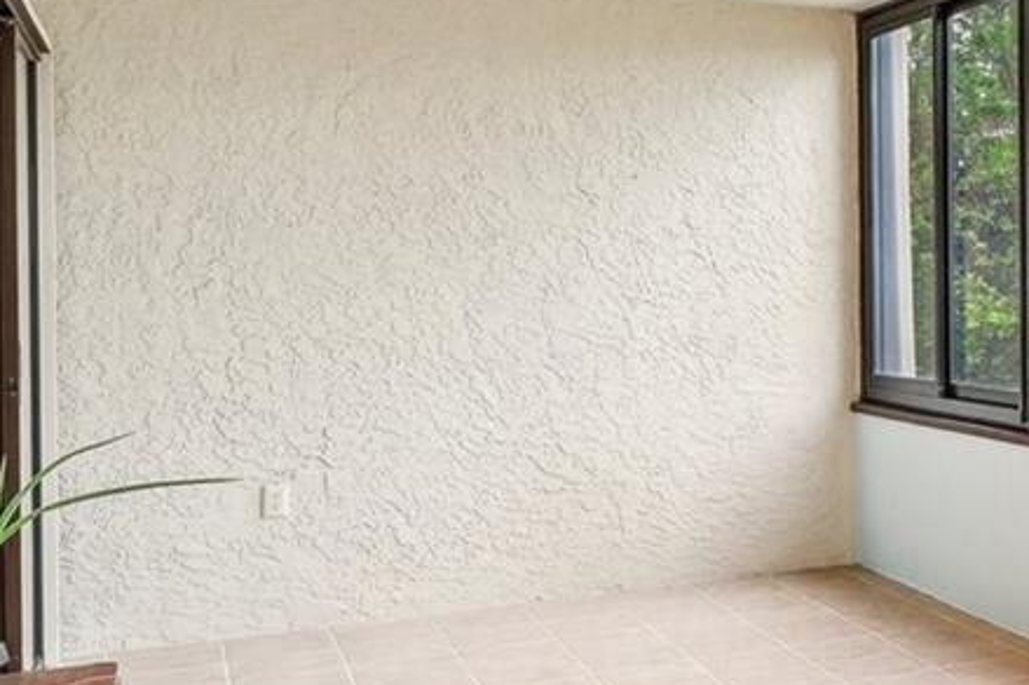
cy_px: 273
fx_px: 1457
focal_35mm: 51
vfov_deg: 26.4
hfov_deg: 28.9
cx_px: 1444
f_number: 8
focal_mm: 14
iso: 400
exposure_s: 1/25
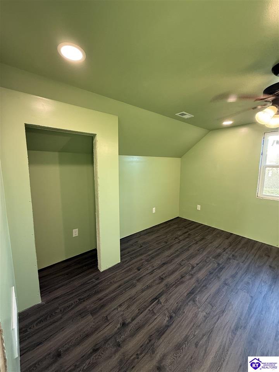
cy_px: 186
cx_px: 140
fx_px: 150
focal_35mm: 14
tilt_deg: -7.4
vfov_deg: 102.1
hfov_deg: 85.7
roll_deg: +0.2
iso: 200
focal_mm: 2.22
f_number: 2.2
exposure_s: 1/60
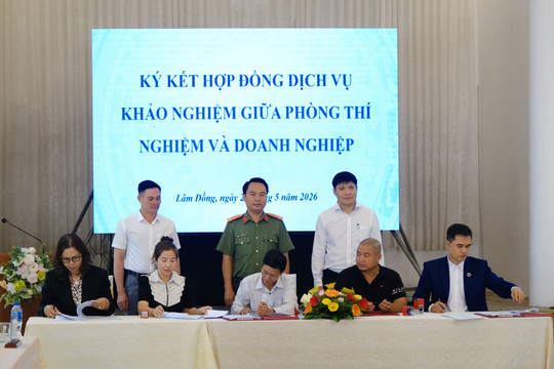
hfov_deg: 23.1
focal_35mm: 88
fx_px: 1354
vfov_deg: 15.5
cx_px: 277
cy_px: 184
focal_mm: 58.6
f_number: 4
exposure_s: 1/160
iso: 3200
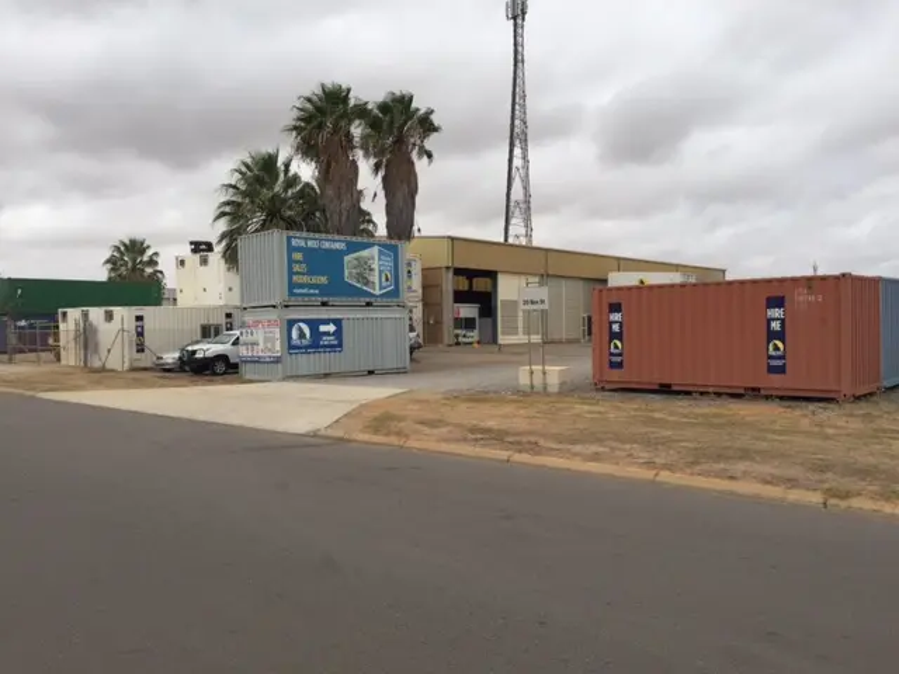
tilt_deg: -0.4
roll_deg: -0.2
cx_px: 450
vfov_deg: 48.2
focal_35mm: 29
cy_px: 337
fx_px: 753
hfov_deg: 61.7
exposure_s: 1/2825
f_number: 2.2
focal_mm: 4.15
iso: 32
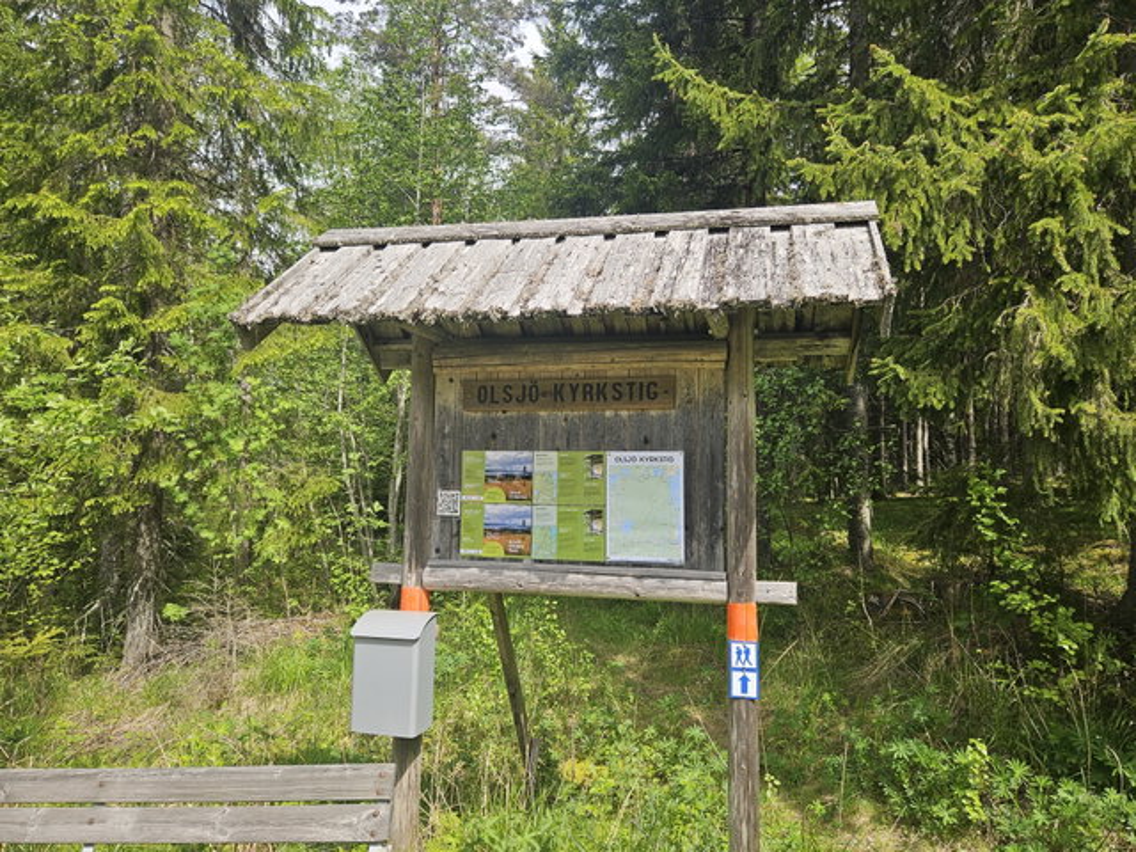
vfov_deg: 58.9
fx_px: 755
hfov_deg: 73.9
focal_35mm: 23
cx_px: 568
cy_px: 426
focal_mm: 5.4
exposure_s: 1/932
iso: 25
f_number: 1.8
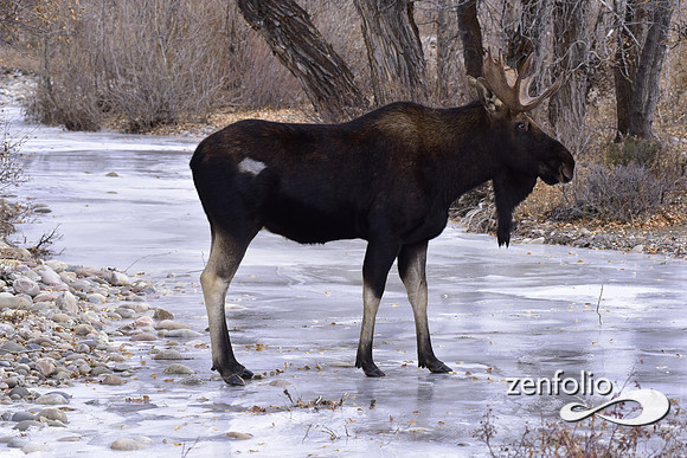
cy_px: 229
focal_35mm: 200
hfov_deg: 10.3
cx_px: 344
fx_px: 3817
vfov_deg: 6.9
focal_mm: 200
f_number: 10
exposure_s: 1/500
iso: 800
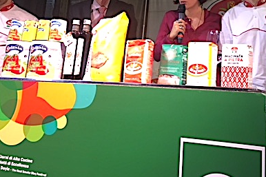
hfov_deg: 39.2
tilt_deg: +11.5
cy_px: 19
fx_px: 369
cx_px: 174
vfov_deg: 26.1
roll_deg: -2.9
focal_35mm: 50
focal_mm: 4.15
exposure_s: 1/33
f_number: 2.2
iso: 64
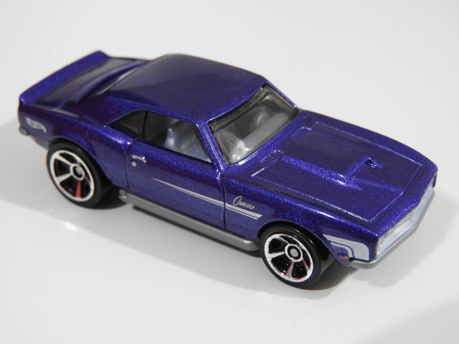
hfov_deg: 27.8
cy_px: 172
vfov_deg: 21.0
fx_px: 928
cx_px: 230
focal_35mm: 70
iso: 400
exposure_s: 1/13
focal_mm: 12.5
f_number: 4.5
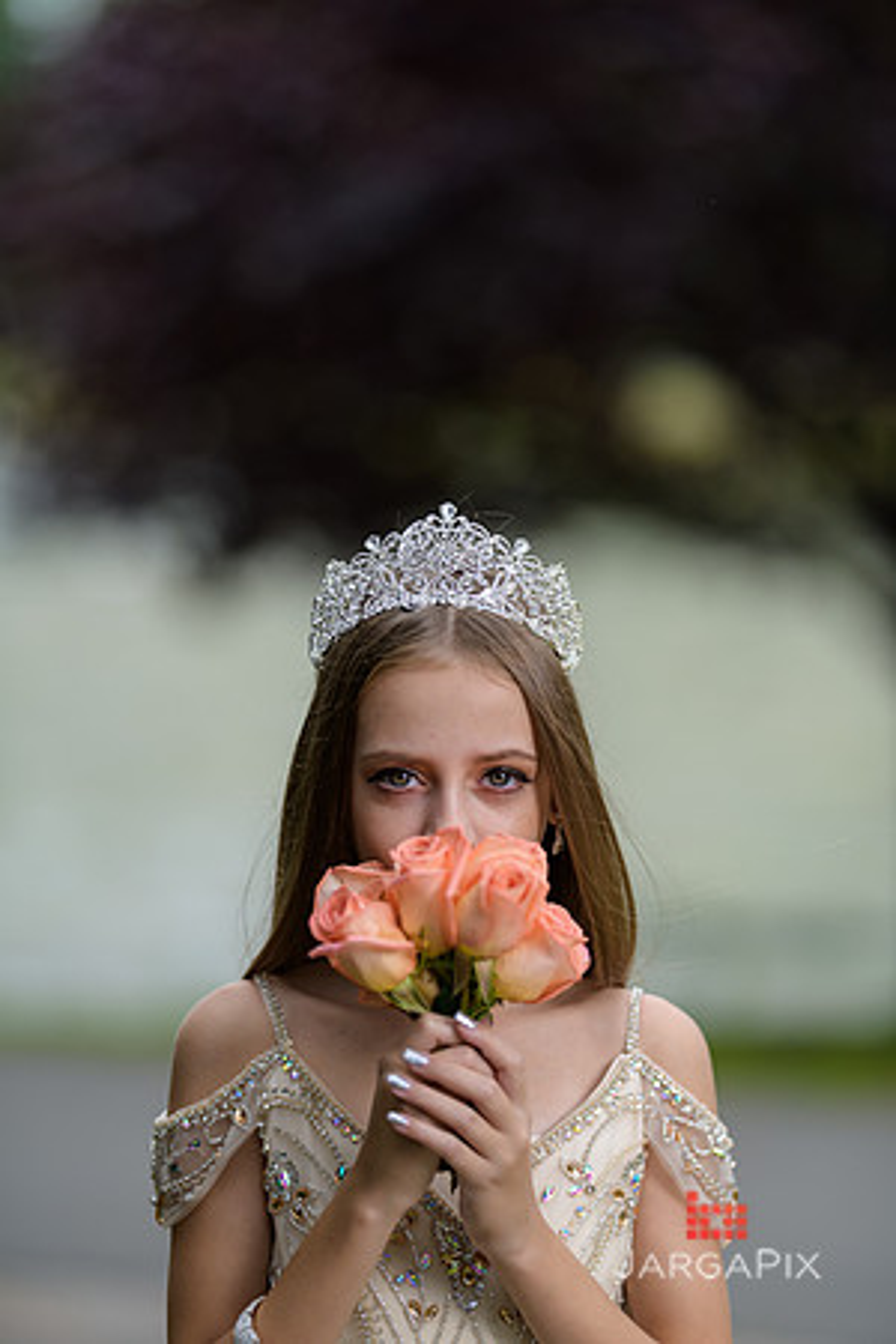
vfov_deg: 15.2
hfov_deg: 10.2
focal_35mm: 135
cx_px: 448
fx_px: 5040
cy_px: 672
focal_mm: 135
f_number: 2
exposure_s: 1/2000
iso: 100
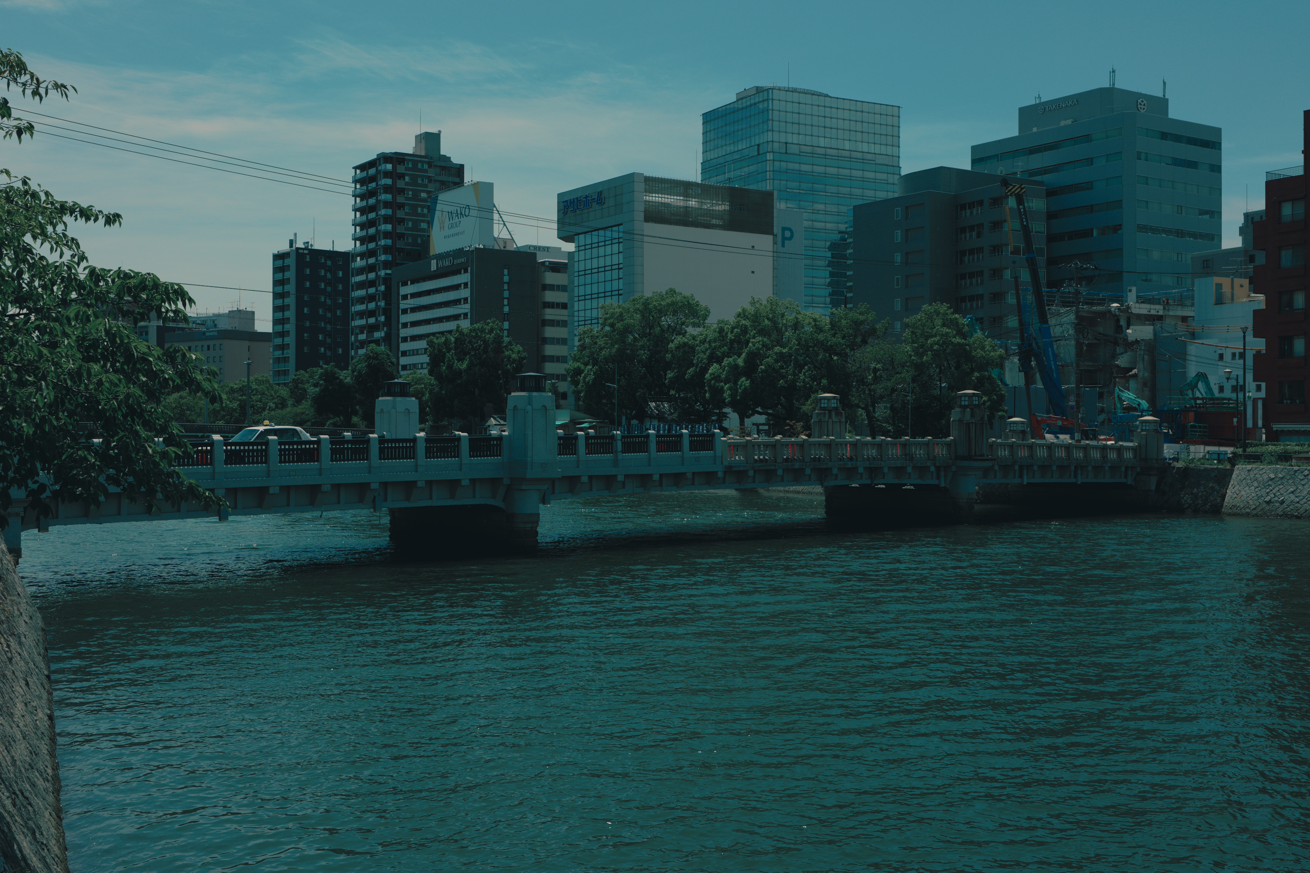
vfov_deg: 34.2
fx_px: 1419
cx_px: 655
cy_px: 436
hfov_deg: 49.6
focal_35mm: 39
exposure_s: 1/1300
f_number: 8
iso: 640
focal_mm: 39
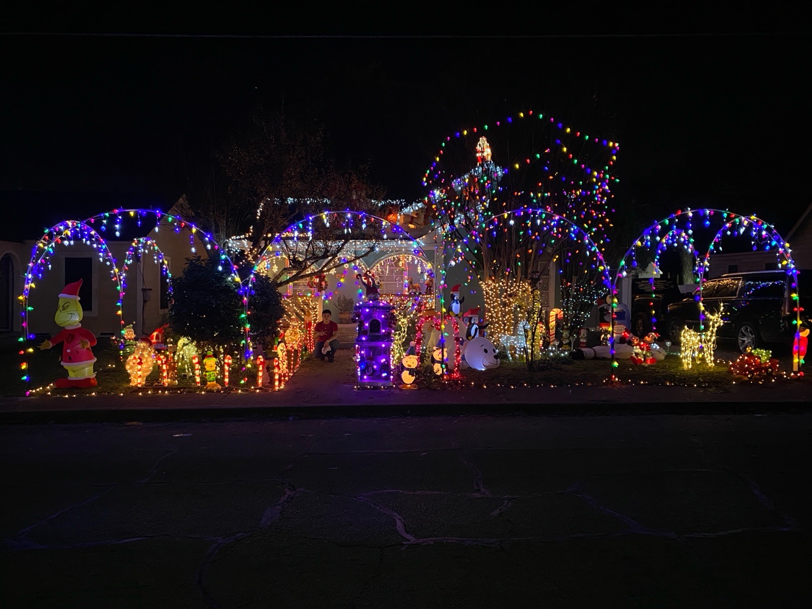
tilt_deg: -1.1
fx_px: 610
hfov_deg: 67.3
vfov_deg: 53.1
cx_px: 406
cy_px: 304
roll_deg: -0.4
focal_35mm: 26
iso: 800
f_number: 1.8
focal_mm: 4.25
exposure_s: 1/30
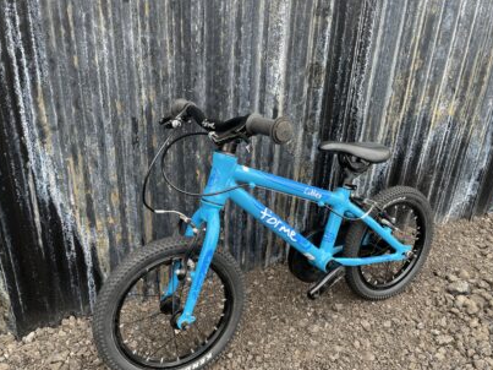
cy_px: 218
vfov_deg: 45.2
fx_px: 441
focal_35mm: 31
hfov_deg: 58.4
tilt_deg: -27.9
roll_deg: -4.5
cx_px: 254
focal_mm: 4.2
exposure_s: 1/284
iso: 32
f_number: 1.6
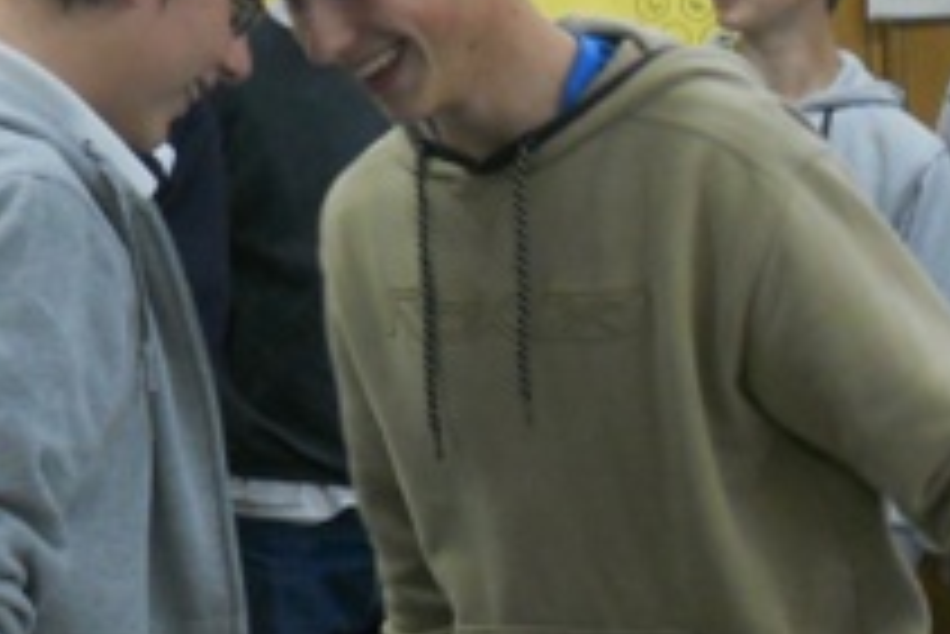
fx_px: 3169
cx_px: 27
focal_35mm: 120
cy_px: 81
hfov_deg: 16.7
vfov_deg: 11.4
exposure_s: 1/30
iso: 320
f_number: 3.9
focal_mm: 6.9
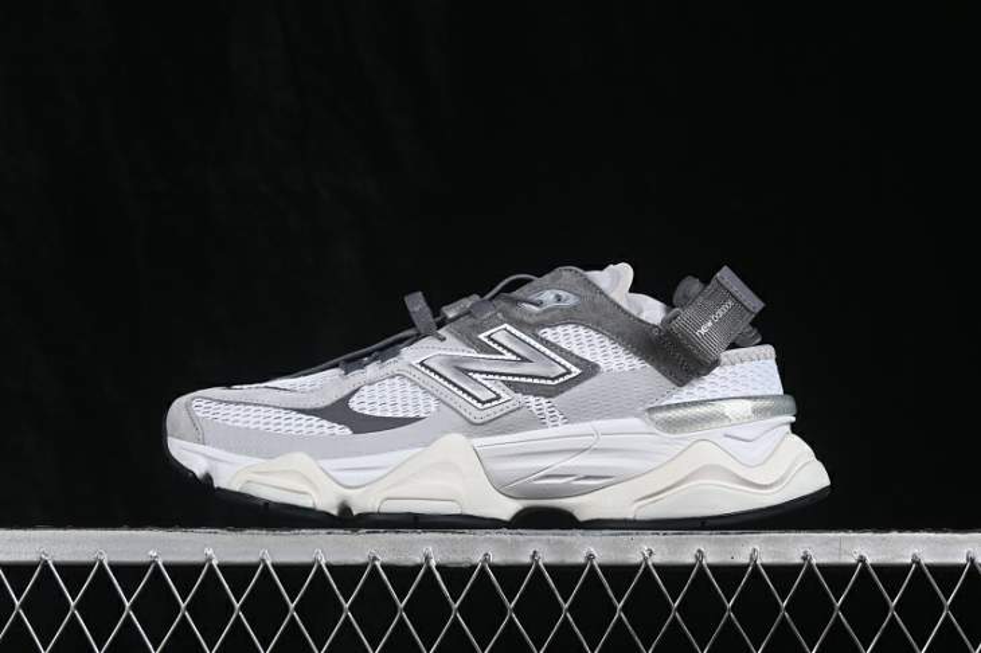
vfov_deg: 18.2
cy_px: 326
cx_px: 490
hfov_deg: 27.0
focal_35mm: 75
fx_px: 2043
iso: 160
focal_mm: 50
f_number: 8
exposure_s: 1/80
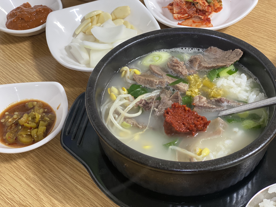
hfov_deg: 36.8
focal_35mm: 52
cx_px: 138
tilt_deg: -48.5
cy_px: 104
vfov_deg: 28.0
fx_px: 415
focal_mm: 6
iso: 160
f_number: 2
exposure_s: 1/40
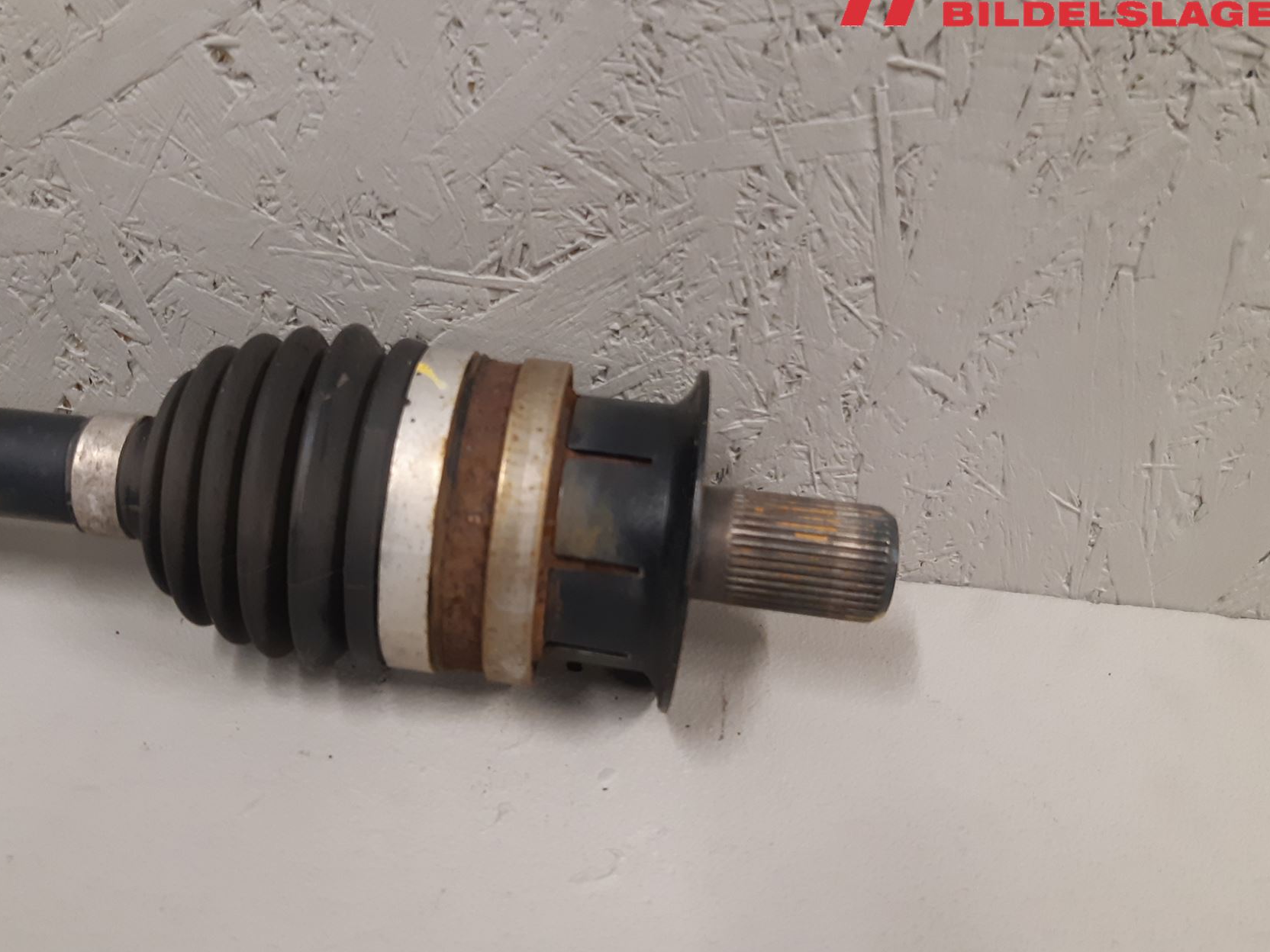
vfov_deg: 44.2
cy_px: 483
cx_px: 527
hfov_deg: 56.5
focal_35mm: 32
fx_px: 1174
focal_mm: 3.93
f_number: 1.7
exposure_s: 1/50
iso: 160
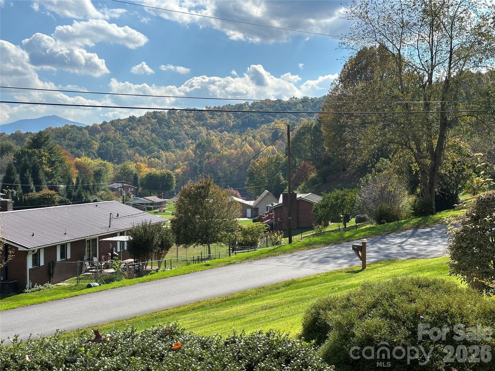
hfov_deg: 39.7
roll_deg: +0.1
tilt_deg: -0.9
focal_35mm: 48
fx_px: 686
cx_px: 248
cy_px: 186
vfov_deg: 30.3
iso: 64
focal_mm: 6.86
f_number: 1.78
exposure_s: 1/4184
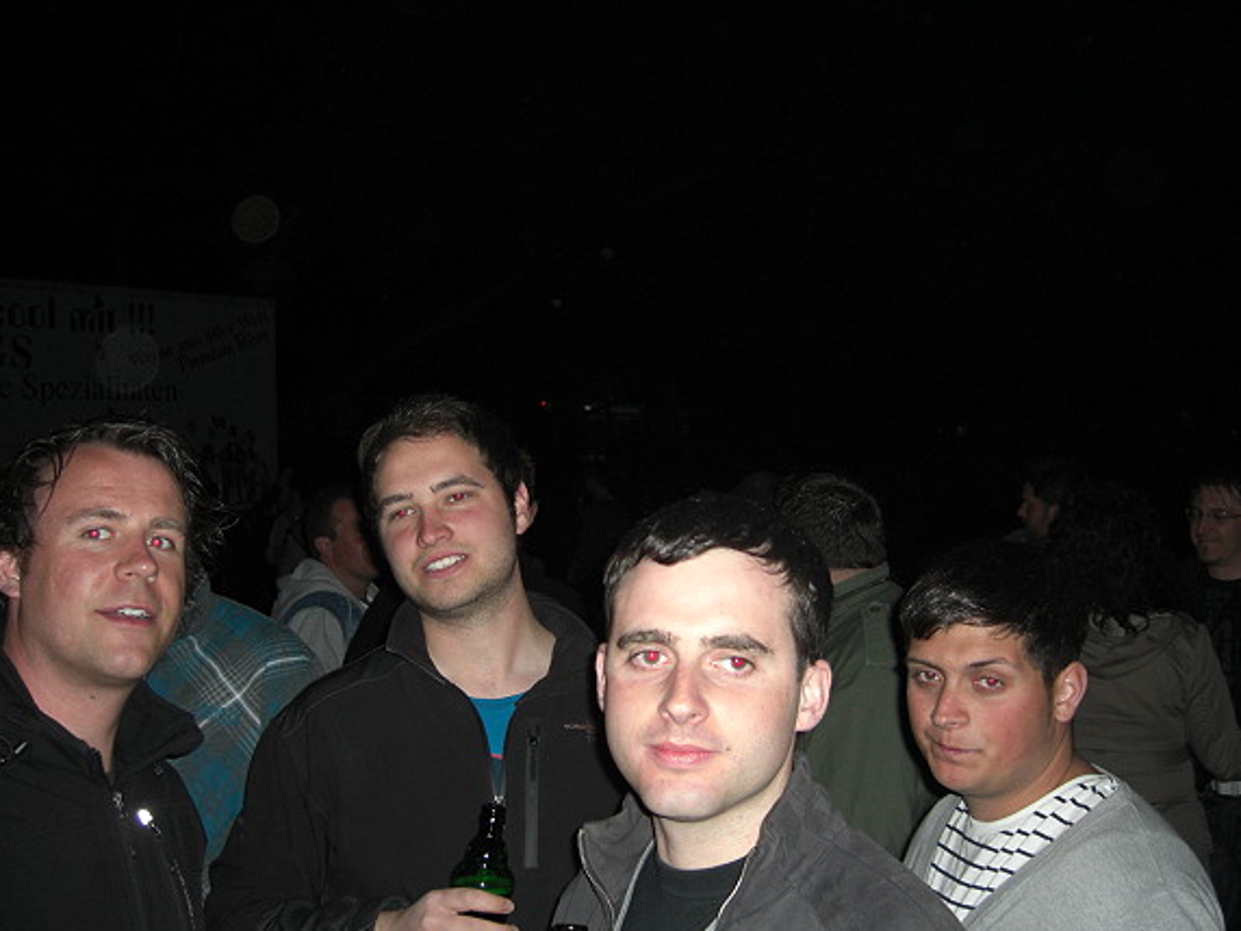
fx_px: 1434
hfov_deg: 46.8
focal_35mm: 40
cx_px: 634
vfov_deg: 36.0
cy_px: 486
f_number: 2.8
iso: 200
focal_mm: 7.9
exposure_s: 1/60
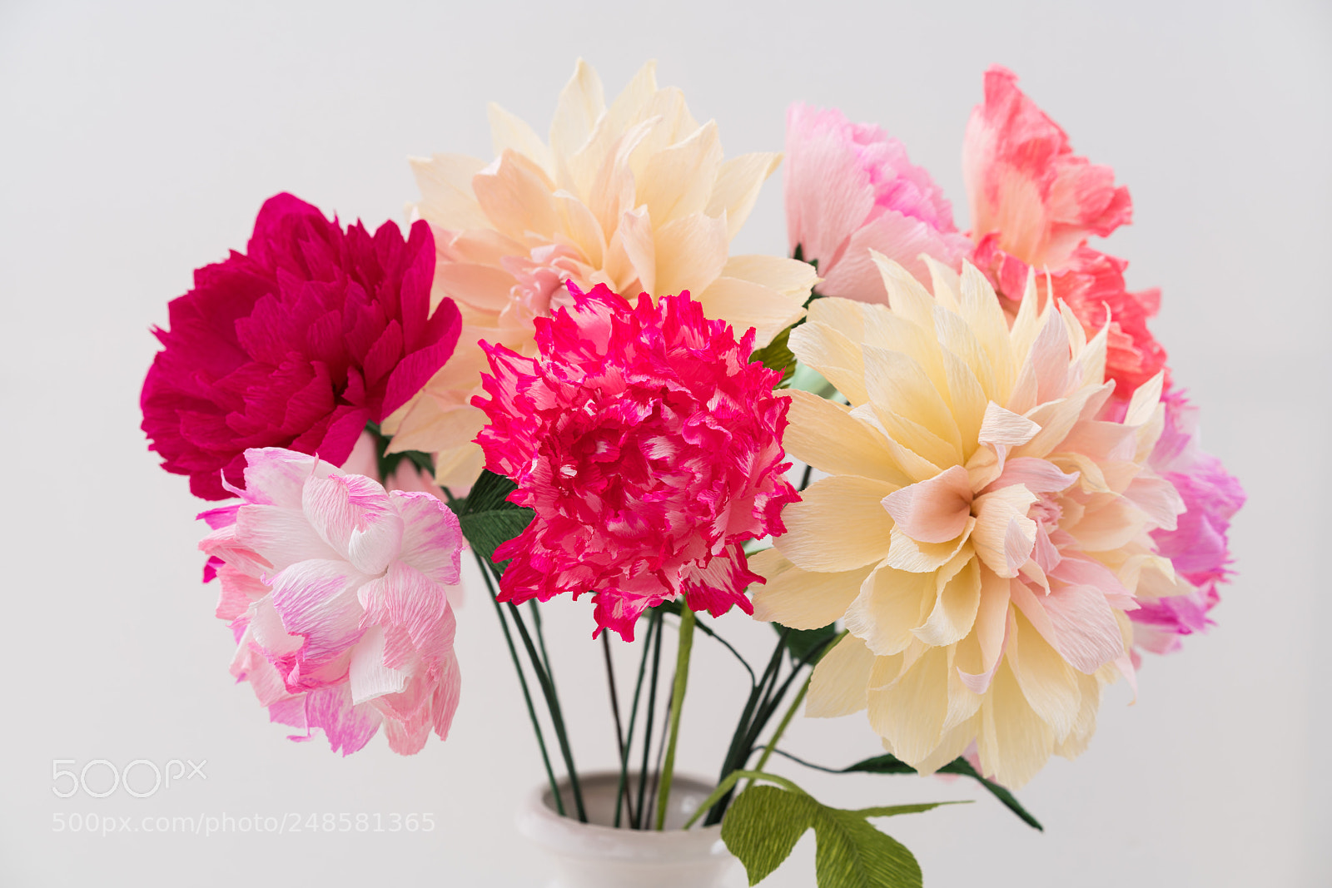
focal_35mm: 55
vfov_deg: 24.6
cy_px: 444
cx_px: 666
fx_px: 2035
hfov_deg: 36.2
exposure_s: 1/125
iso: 100
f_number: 6.3
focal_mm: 55
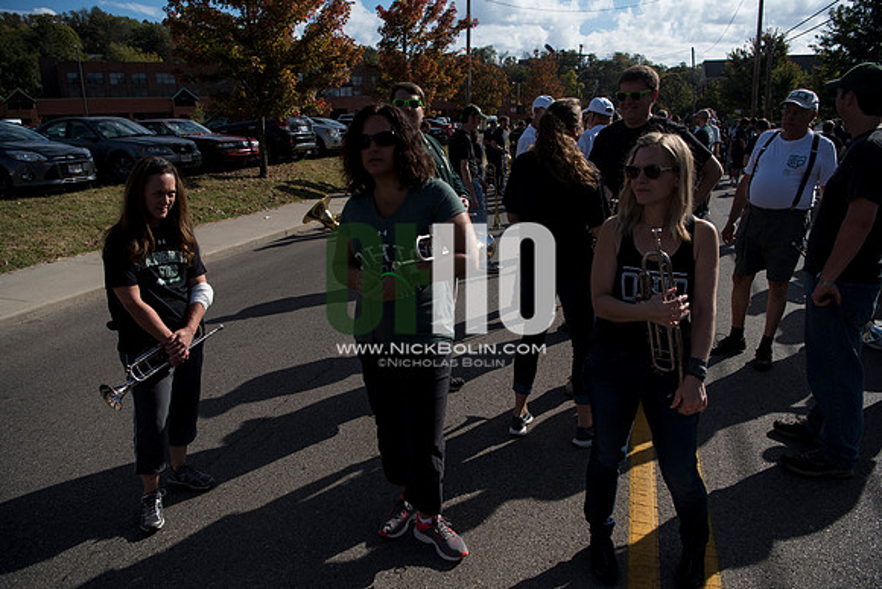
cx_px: 441
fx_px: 588
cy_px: 294
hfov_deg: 73.7
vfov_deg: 53.2
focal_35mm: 24
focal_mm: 24
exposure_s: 1/3200
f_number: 4.5
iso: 250
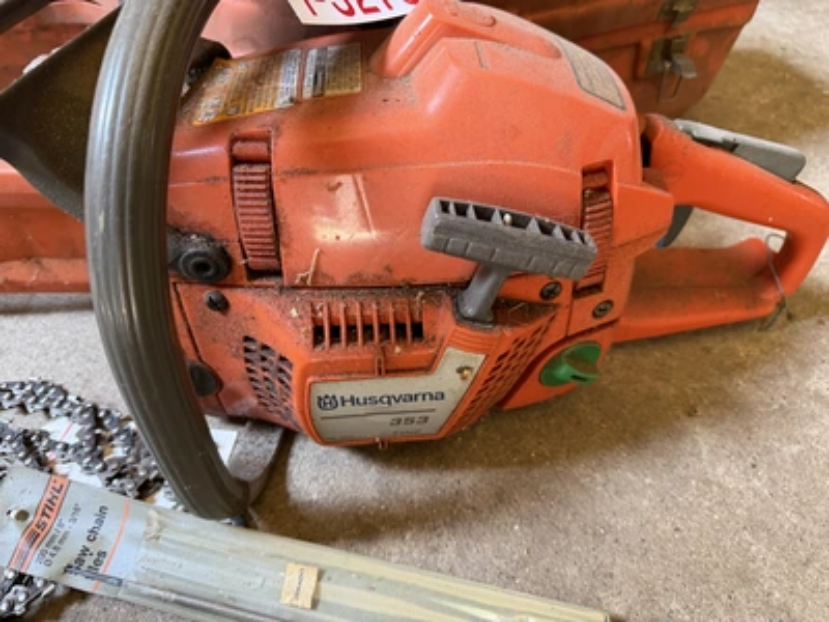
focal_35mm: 24
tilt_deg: -45.9
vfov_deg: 56.8
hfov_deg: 71.6
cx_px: 414
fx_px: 575
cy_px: 311
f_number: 1.78
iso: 200
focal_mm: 6.76
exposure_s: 1/64
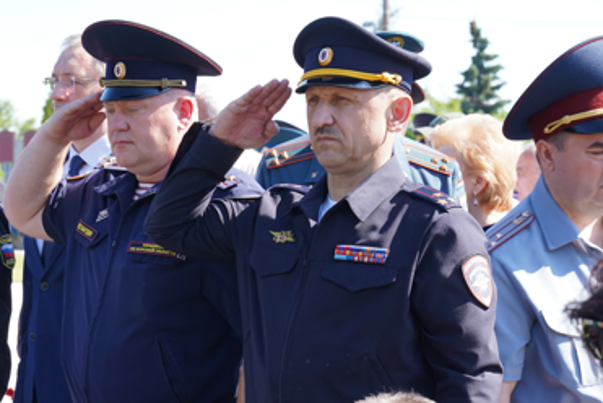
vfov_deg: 12.8
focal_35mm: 107
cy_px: 310
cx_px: 192
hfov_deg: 19.0
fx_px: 1794
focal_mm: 53
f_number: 5.6
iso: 100
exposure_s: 1/125
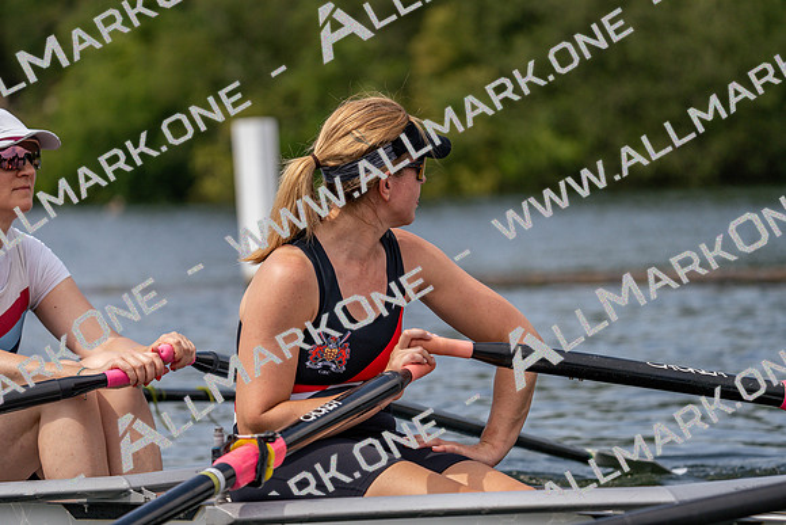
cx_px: 393
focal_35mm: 255
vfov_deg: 5.4
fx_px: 5569
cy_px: 262
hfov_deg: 8.1
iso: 250
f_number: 5.6
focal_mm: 255
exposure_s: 1/1600
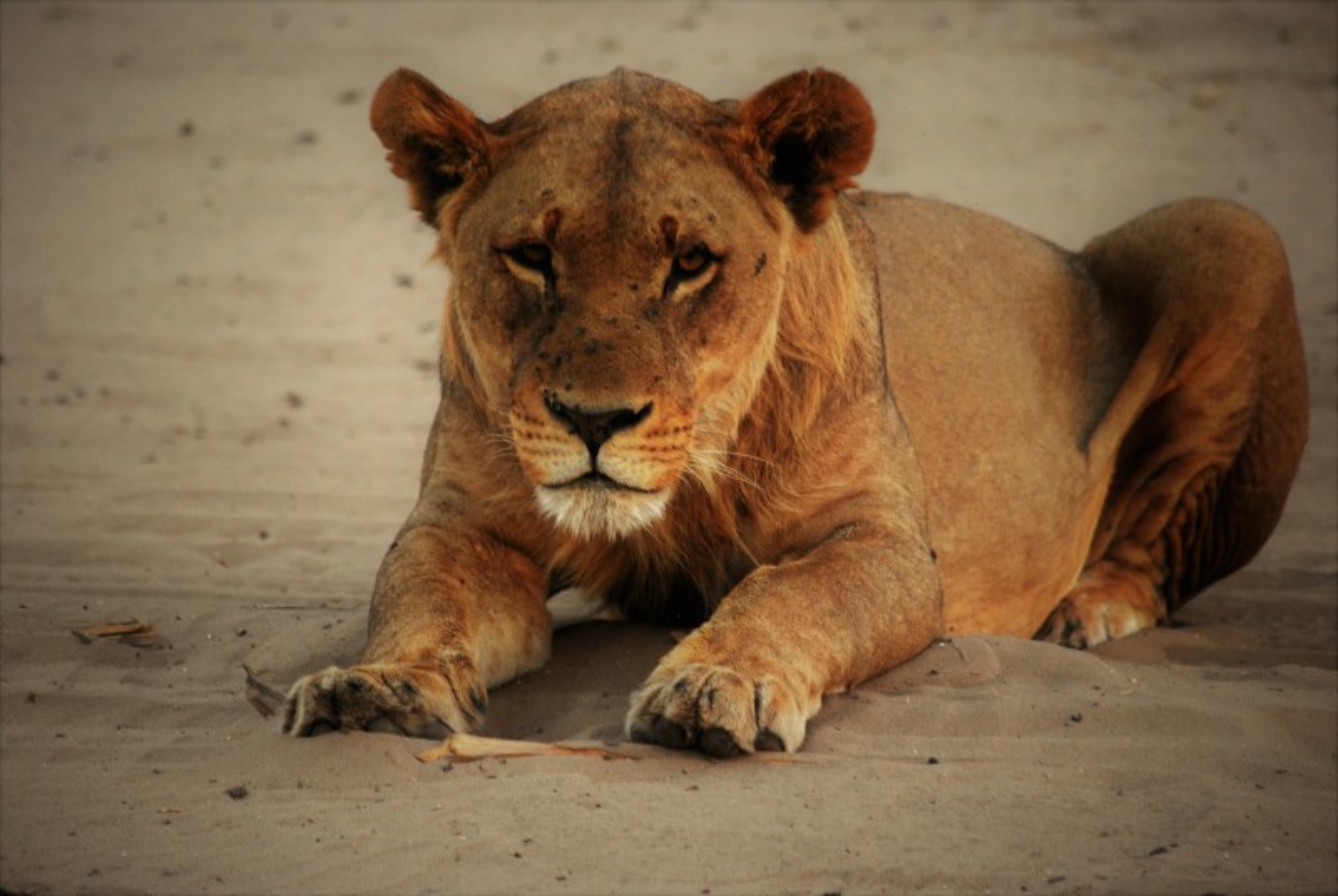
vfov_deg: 4.6
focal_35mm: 300
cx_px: 669
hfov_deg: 6.9
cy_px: 448
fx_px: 11166
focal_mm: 200
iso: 400
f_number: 5.6
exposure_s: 1/30
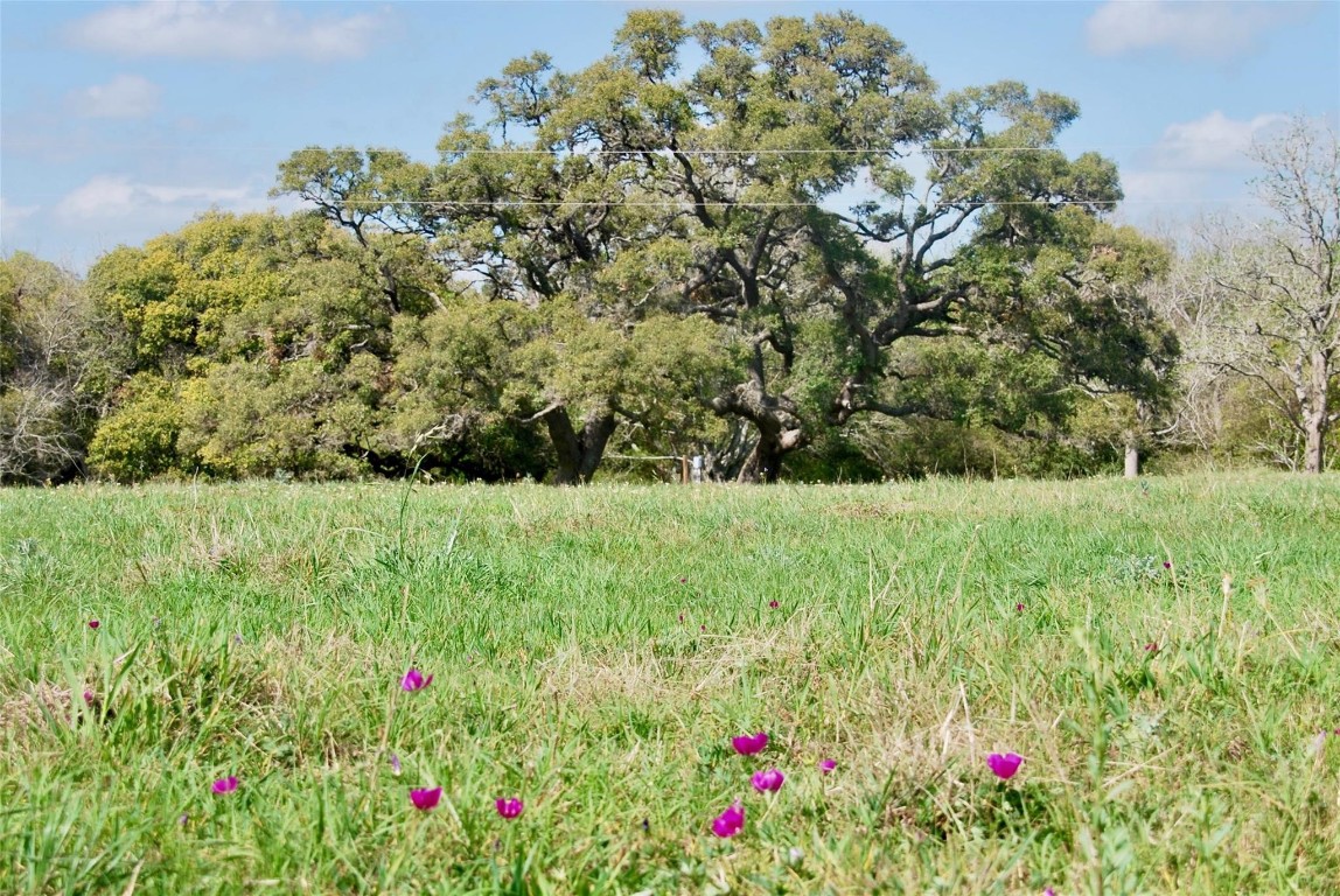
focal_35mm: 66
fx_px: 2459
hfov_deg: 30.5
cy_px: 448
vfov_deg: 20.7
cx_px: 670
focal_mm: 44
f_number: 8
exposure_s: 1/250
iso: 100
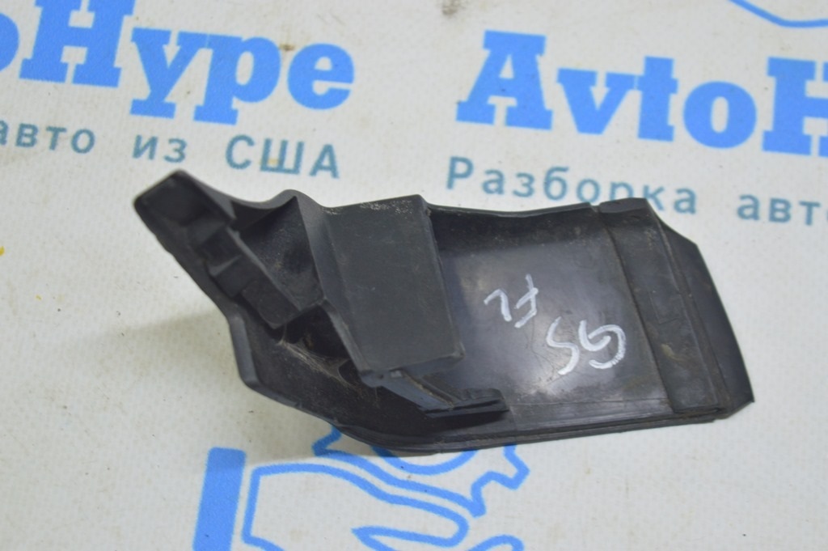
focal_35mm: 82
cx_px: 414
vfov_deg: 16.5
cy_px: 276
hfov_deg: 24.6
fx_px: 1896
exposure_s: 1/20
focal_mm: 55
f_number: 5.6
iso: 400
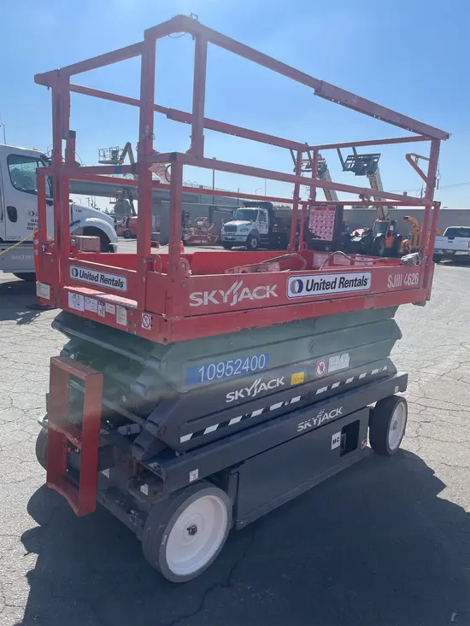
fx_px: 471
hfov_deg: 53.1
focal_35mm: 26
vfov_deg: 67.3
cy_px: 313
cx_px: 235
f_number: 1.6
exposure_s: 1/4292
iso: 32
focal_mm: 4.2
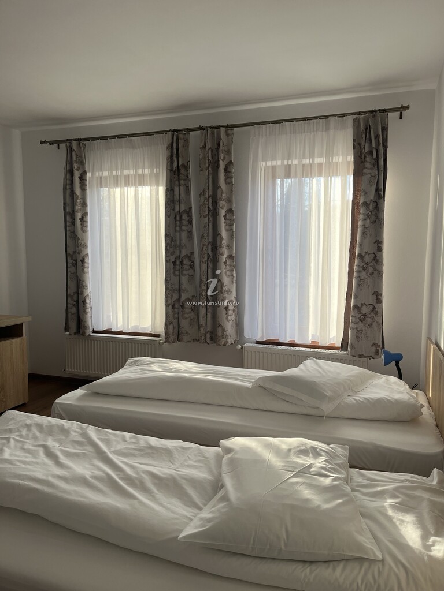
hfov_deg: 53.1
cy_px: 296
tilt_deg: -6.1
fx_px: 445
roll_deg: -0.5
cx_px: 222
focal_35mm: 26
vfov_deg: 67.3
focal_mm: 5.1
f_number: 1.6
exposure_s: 1/240
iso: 40
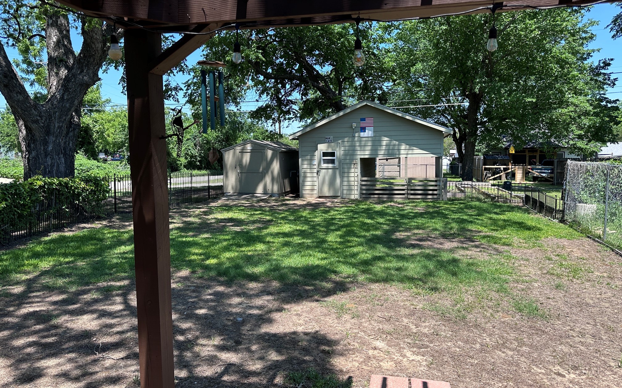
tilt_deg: -4.0
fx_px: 441
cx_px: 317
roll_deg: +0.3
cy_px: 182
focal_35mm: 26
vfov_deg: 47.6
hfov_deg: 70.4
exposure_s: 1/1357
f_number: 1.78
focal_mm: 6.86
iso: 80
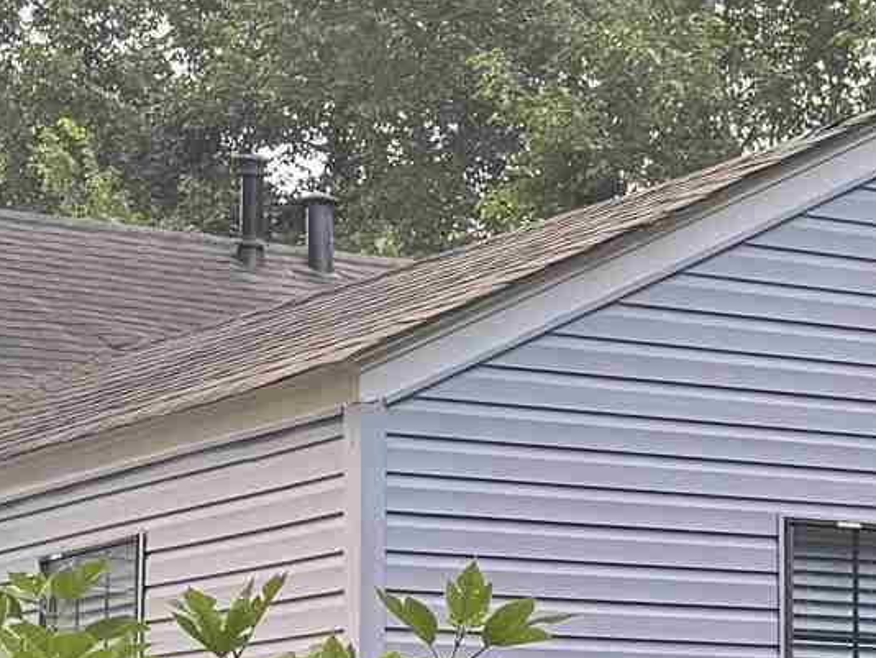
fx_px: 3494
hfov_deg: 14.2
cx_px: 728
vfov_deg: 10.7
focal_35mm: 138
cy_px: 599
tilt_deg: +5.6
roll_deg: +0.5
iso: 80
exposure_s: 1/182
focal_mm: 6.76
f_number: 1.78
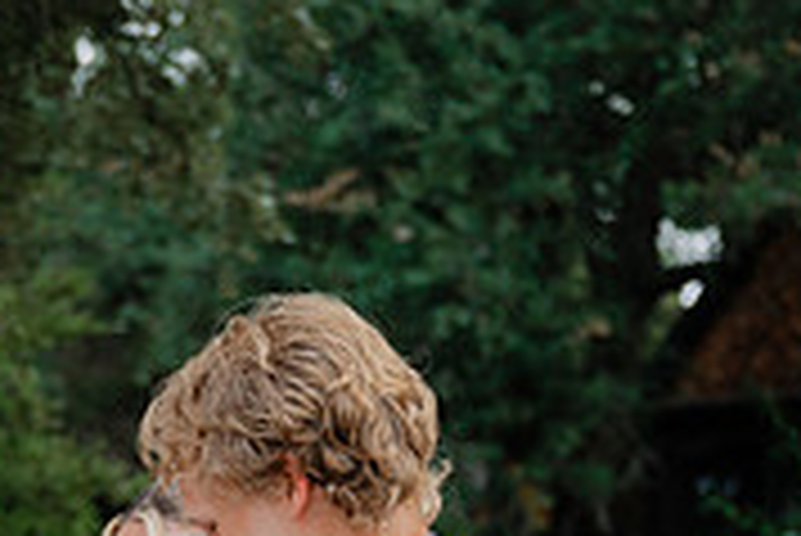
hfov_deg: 14.2
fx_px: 3184
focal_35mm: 143
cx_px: 86
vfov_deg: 9.3
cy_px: 827
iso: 200
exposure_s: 1/800
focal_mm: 44
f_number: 2.8
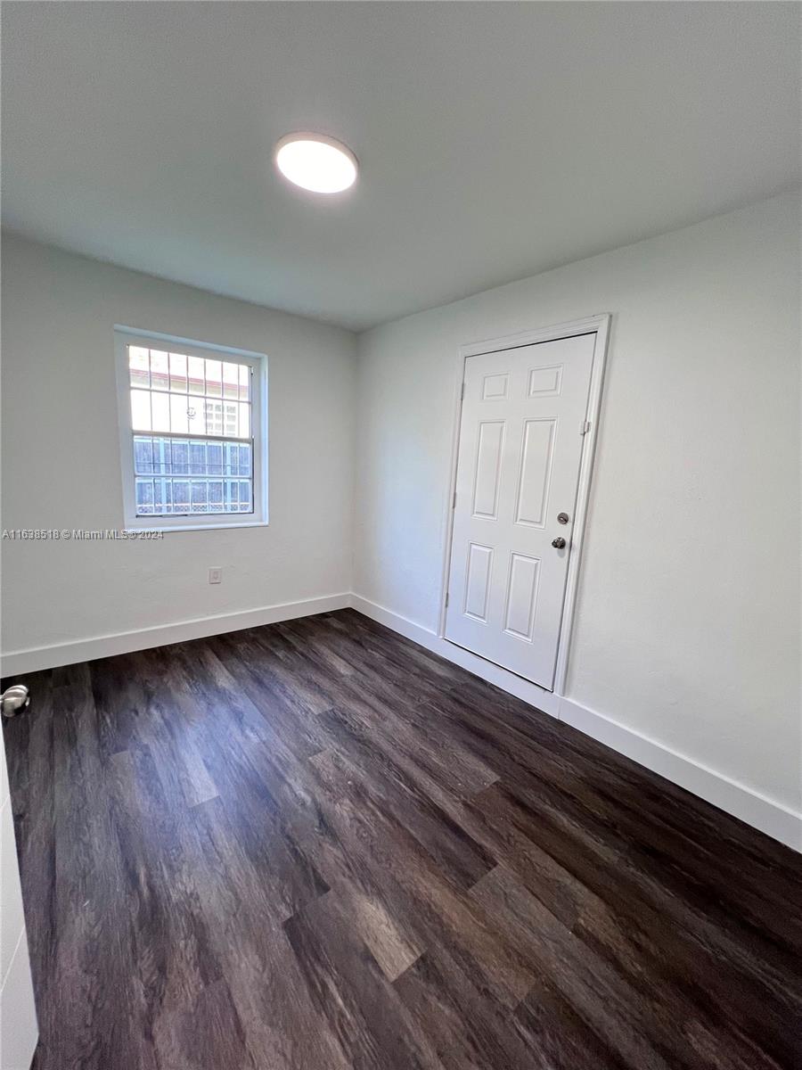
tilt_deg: -9.6
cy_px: 535
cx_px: 401
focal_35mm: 13
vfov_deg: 106.2
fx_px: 402
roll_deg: -2.6
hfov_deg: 89.9
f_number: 1.8
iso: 125
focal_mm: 1.57
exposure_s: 1/120
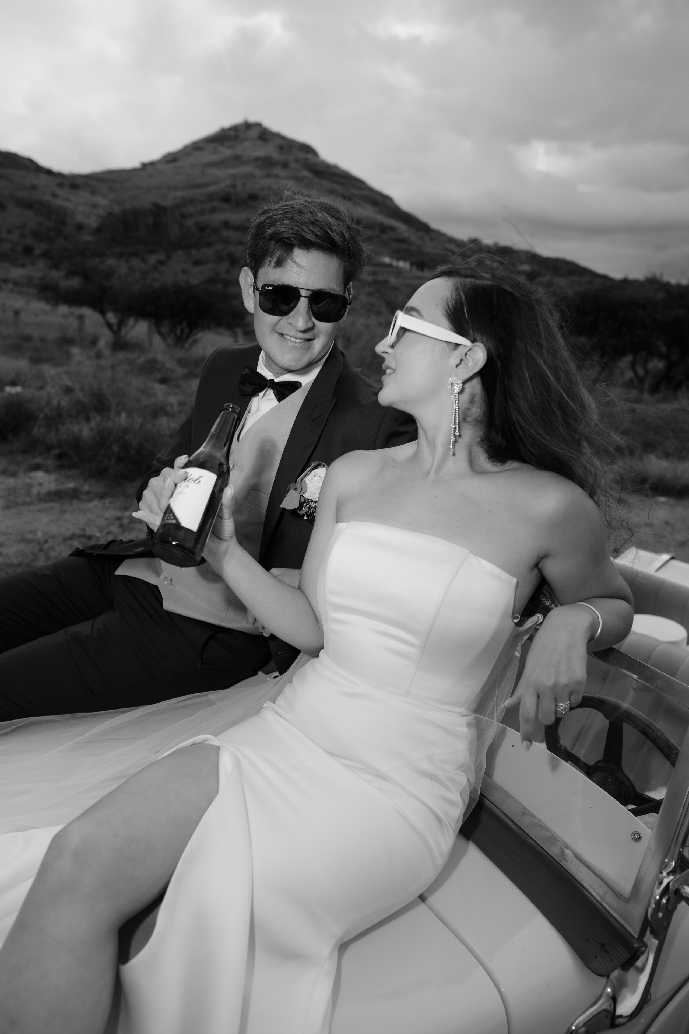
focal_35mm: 24
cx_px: 344
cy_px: 517
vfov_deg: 73.7
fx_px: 689
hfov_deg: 53.1
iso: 100
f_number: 2
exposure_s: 1/400
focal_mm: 16
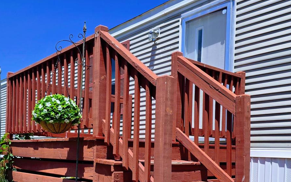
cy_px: 162
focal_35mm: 39
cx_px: 110
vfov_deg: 31.3
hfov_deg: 49.9
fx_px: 309
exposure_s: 1/6574
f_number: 1.7
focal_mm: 6.3
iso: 80
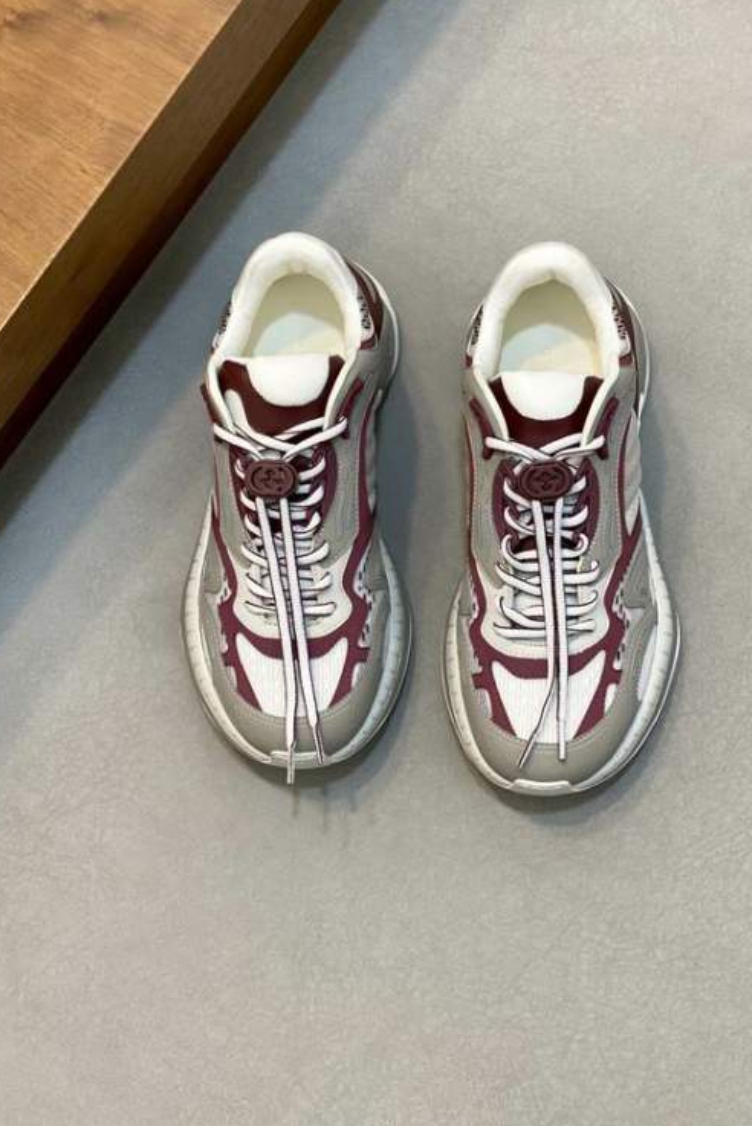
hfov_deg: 24.6
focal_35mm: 55
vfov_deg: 36.2
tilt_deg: -72.4
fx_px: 1722
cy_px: 556
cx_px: 387
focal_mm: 6
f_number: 2
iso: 125
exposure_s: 1/100
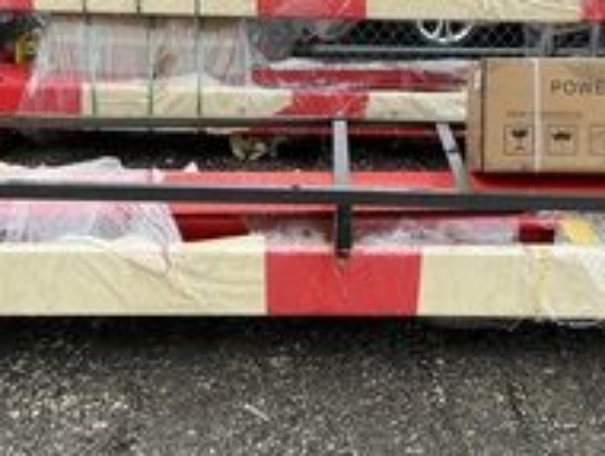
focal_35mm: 61
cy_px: 223
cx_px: 347
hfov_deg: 31.6
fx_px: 1067
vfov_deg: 24.1
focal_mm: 3
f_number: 1.8
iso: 20
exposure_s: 1/145
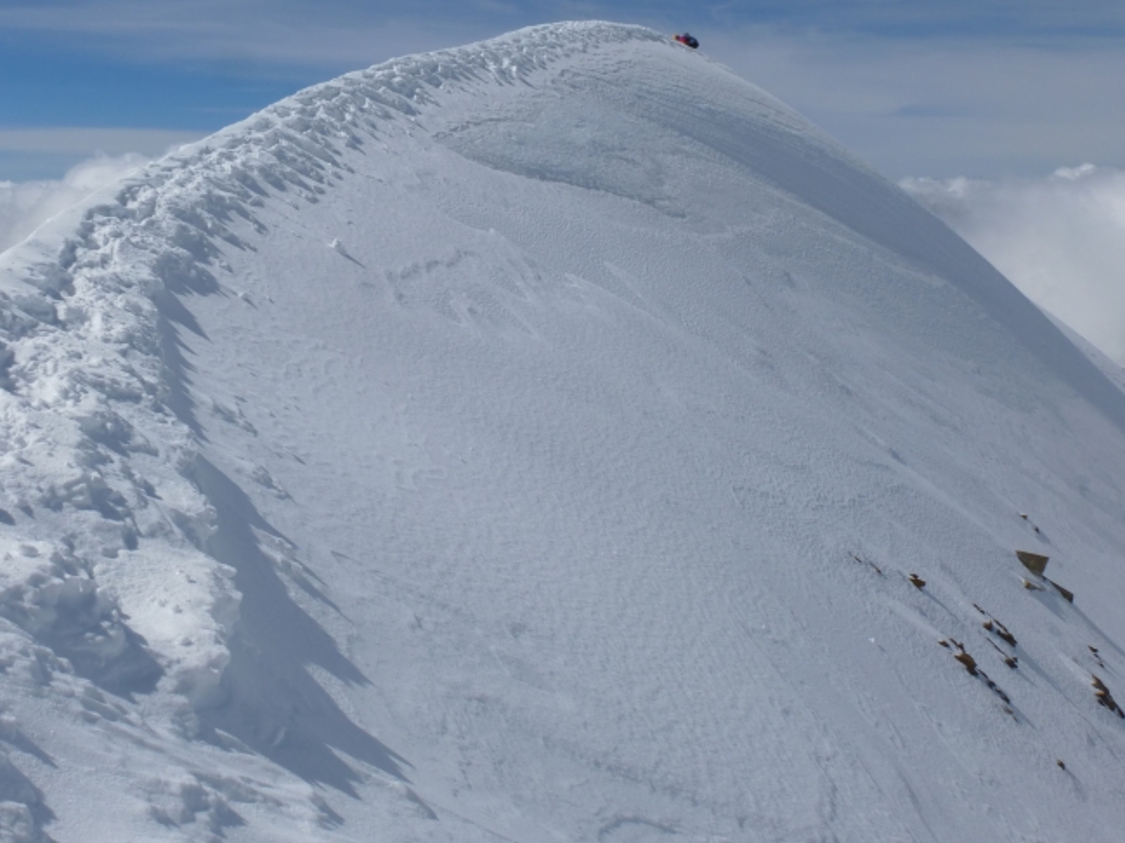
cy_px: 394
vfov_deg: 38.6
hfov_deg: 49.9
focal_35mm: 37
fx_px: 1202
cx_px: 468
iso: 100
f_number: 5.6
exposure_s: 1/1600
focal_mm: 5.4
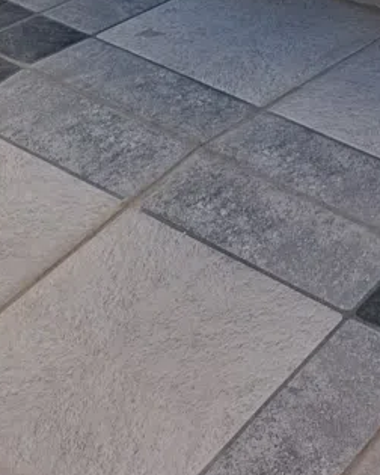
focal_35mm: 97
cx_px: 466
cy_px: -492
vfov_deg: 15.5
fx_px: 1364
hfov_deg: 15.3
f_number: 1.65
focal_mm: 6.11
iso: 81
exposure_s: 1/100
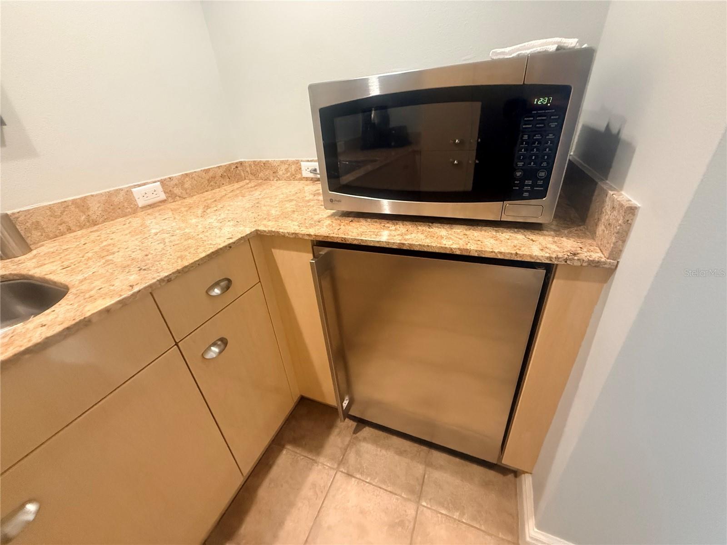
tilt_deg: -31.2
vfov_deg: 85.7
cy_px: 272
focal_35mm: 14
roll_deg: +3.1
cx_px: 364
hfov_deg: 102.1
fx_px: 294
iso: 800
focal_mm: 2.22
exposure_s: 1/60
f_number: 2.2
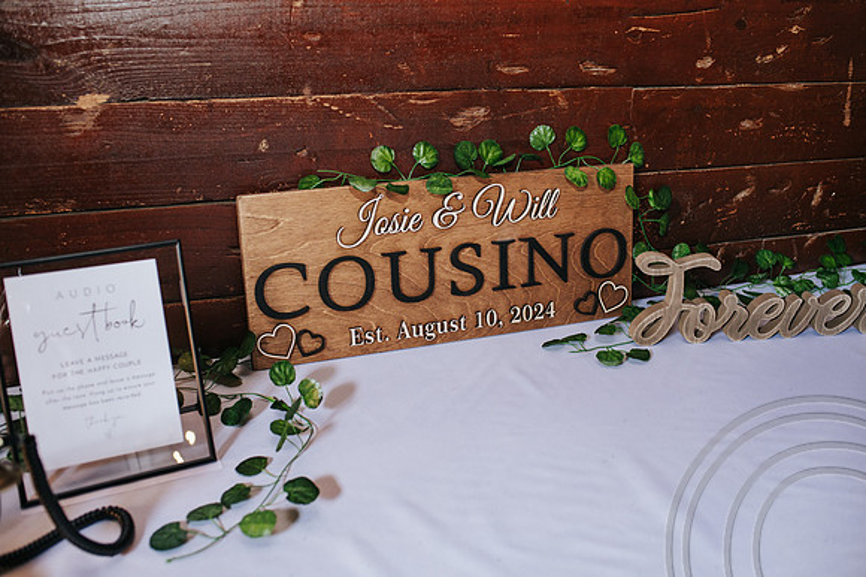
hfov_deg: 54.5
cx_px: 433
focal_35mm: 35
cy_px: 288
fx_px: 841
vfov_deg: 37.8
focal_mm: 35
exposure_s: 1/200
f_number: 3.2
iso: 1000
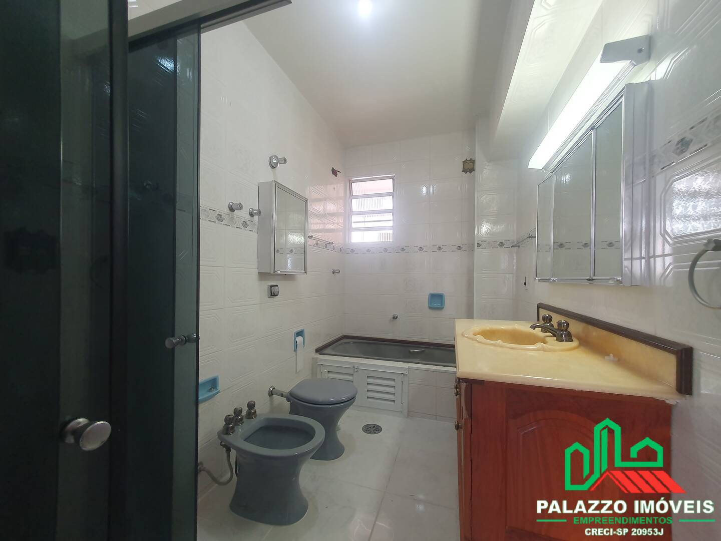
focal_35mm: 13
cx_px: 360
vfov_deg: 89.9
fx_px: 271
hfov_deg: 106.2
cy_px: 270
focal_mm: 1.8
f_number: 2.2
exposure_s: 1/60
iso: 160
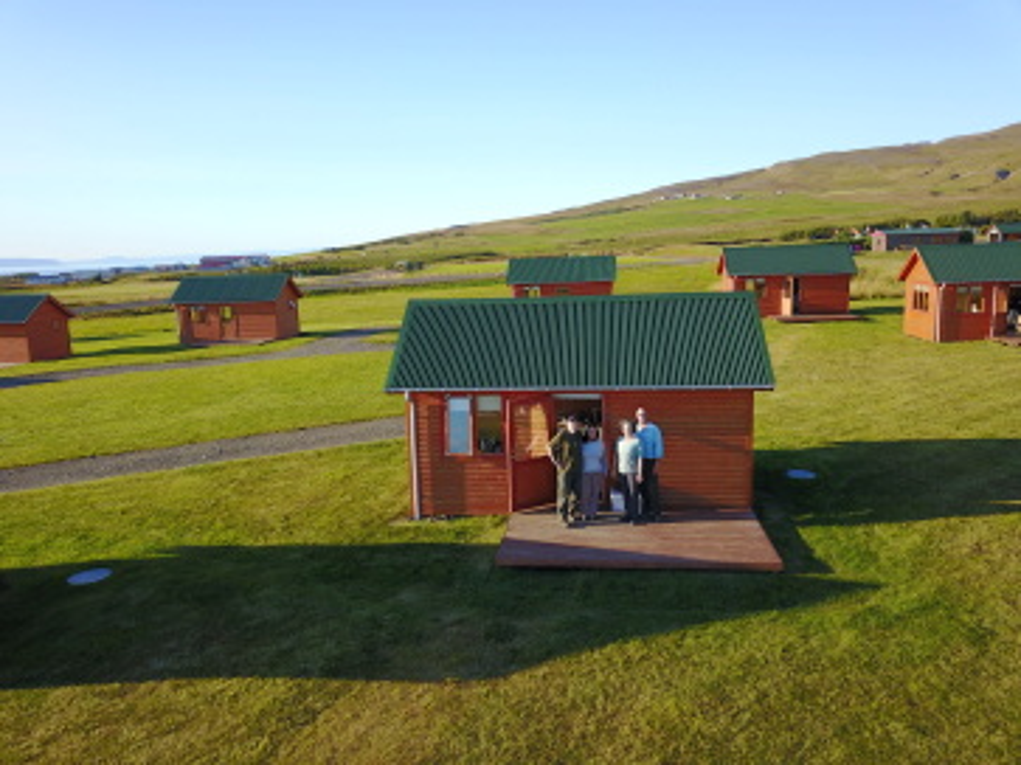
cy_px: 382
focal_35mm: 26
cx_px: 510
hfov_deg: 67.3
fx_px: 767
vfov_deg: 53.0
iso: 139
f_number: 2.2
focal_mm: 4.73
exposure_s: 1/50
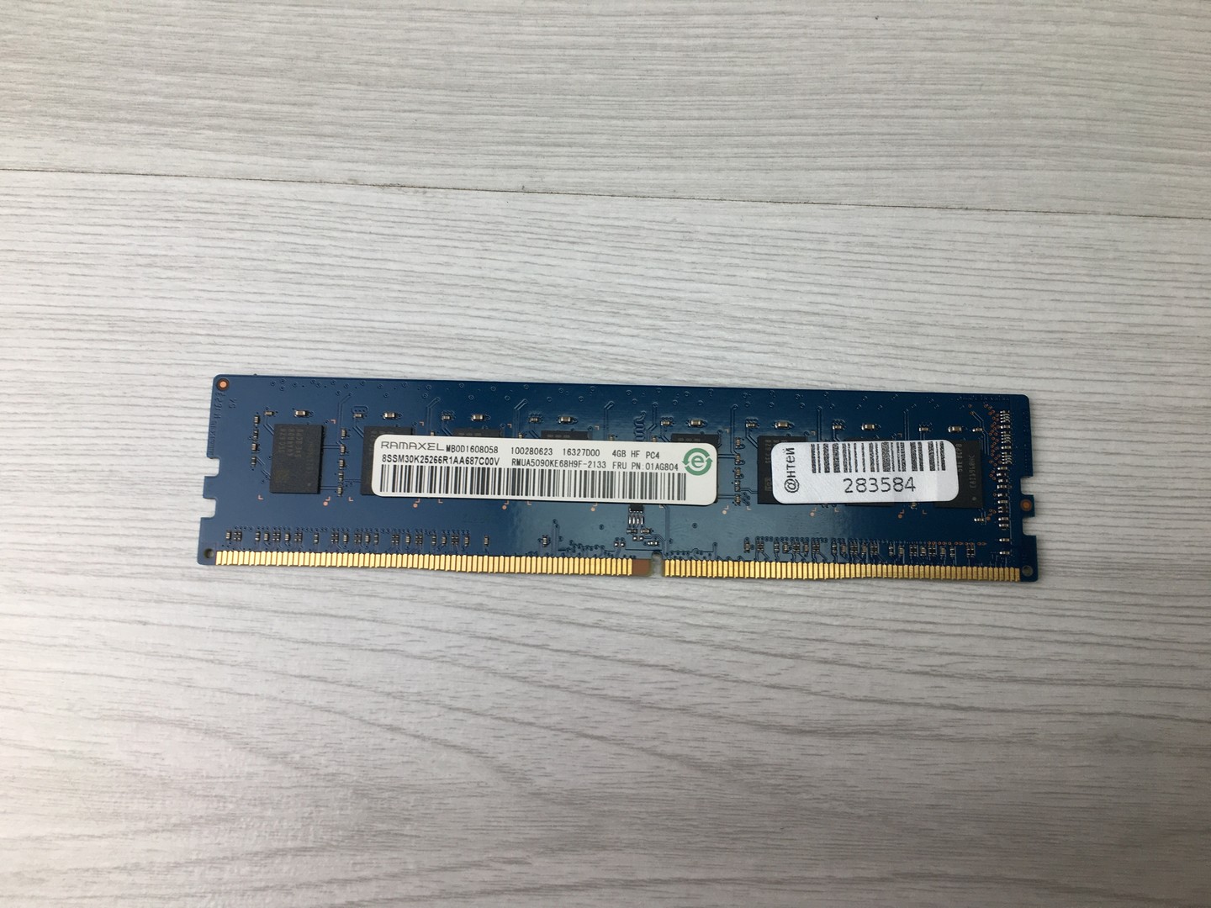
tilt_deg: -80.2
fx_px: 1015
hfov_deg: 61.7
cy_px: 454
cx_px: 606
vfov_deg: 48.2
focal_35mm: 29
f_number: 2.2
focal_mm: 4.15
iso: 32
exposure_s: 1/120
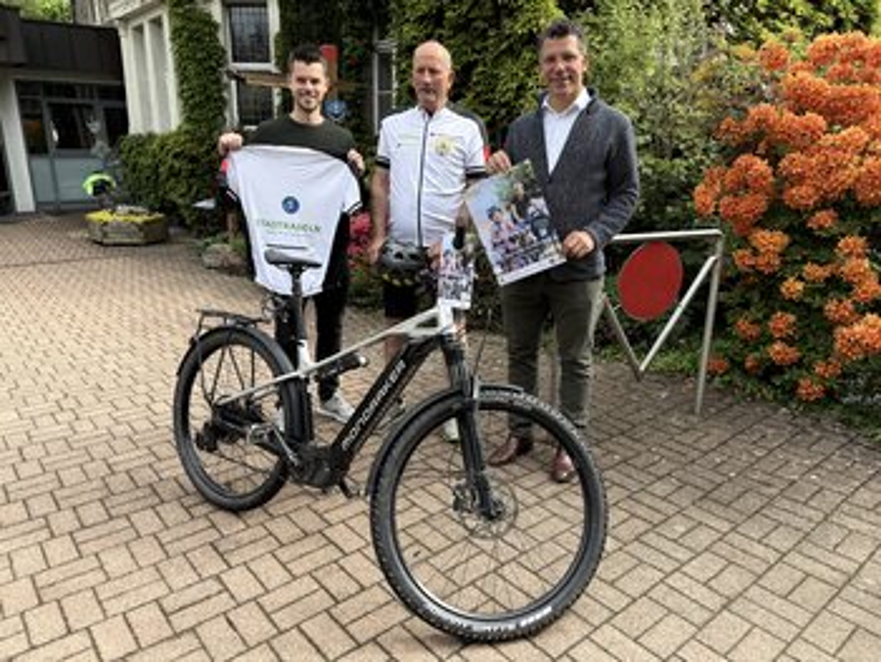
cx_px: 440
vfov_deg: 56.9
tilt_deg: -16.1
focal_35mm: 24
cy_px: 331
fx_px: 611
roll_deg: -0.9
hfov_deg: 71.6
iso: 80
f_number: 1.78
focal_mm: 6.76
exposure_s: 1/1122
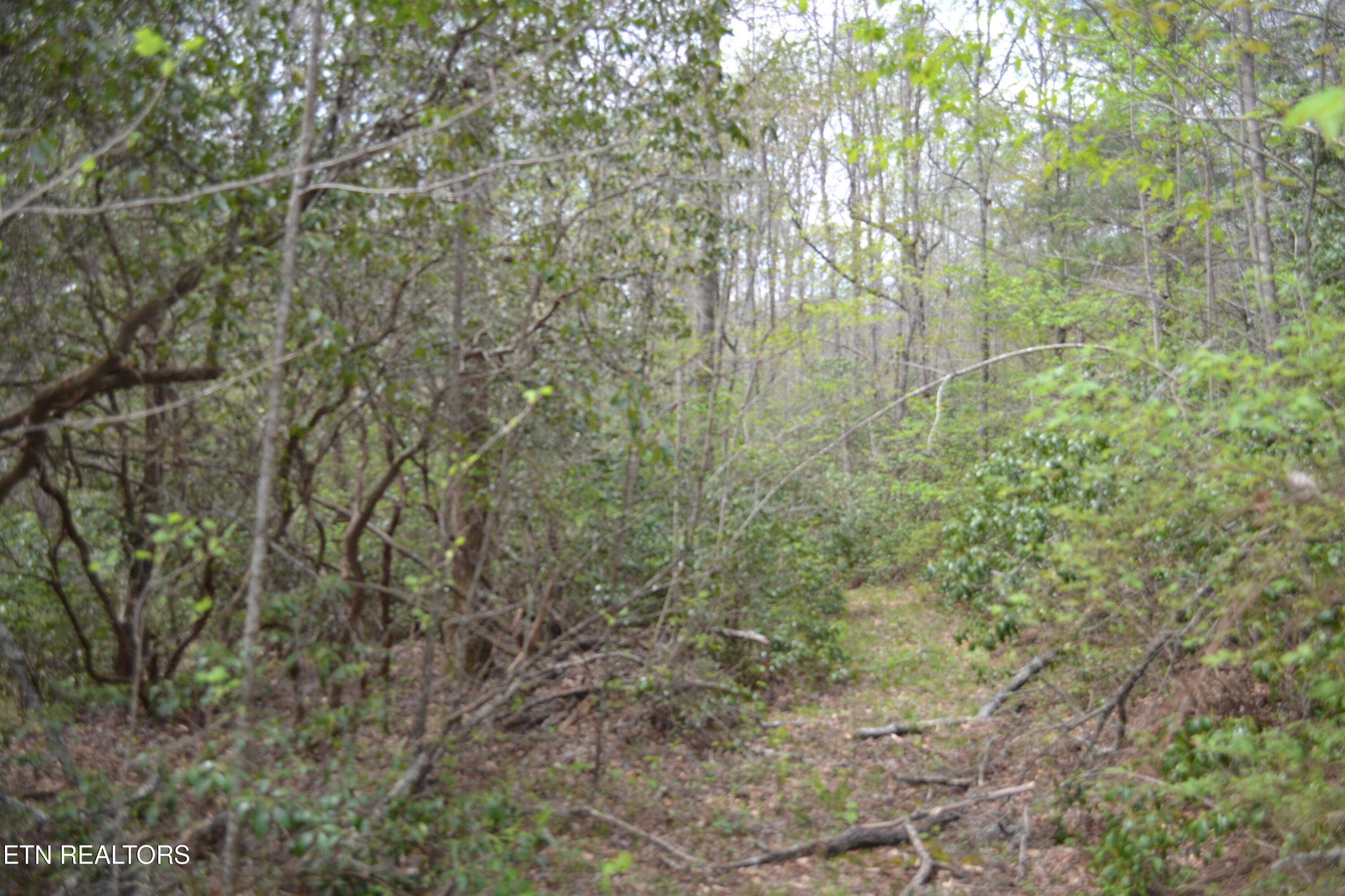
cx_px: 672
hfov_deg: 61.9
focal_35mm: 30
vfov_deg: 43.6
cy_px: 448
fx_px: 1121
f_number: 3.8
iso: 100
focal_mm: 20
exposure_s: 1/200
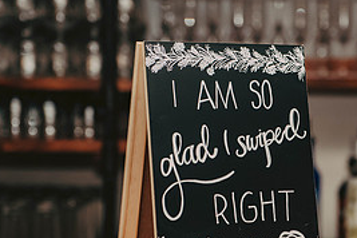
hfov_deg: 13.5
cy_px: 169
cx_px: 261
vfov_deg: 9.0
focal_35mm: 152
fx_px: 1507
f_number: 3.2
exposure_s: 1/200
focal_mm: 70
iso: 2500
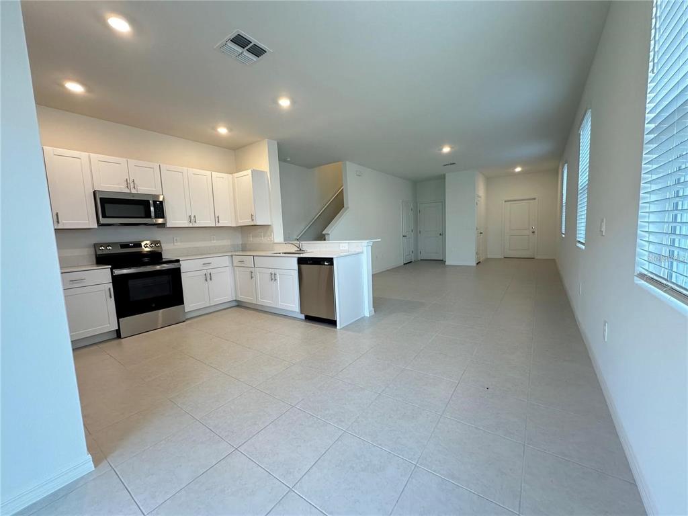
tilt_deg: -5.0
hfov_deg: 102.1
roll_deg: +1.9
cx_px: 344
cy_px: 258
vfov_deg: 85.7
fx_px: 278
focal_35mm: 14
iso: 160
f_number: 2.2
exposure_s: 1/60
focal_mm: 2.22
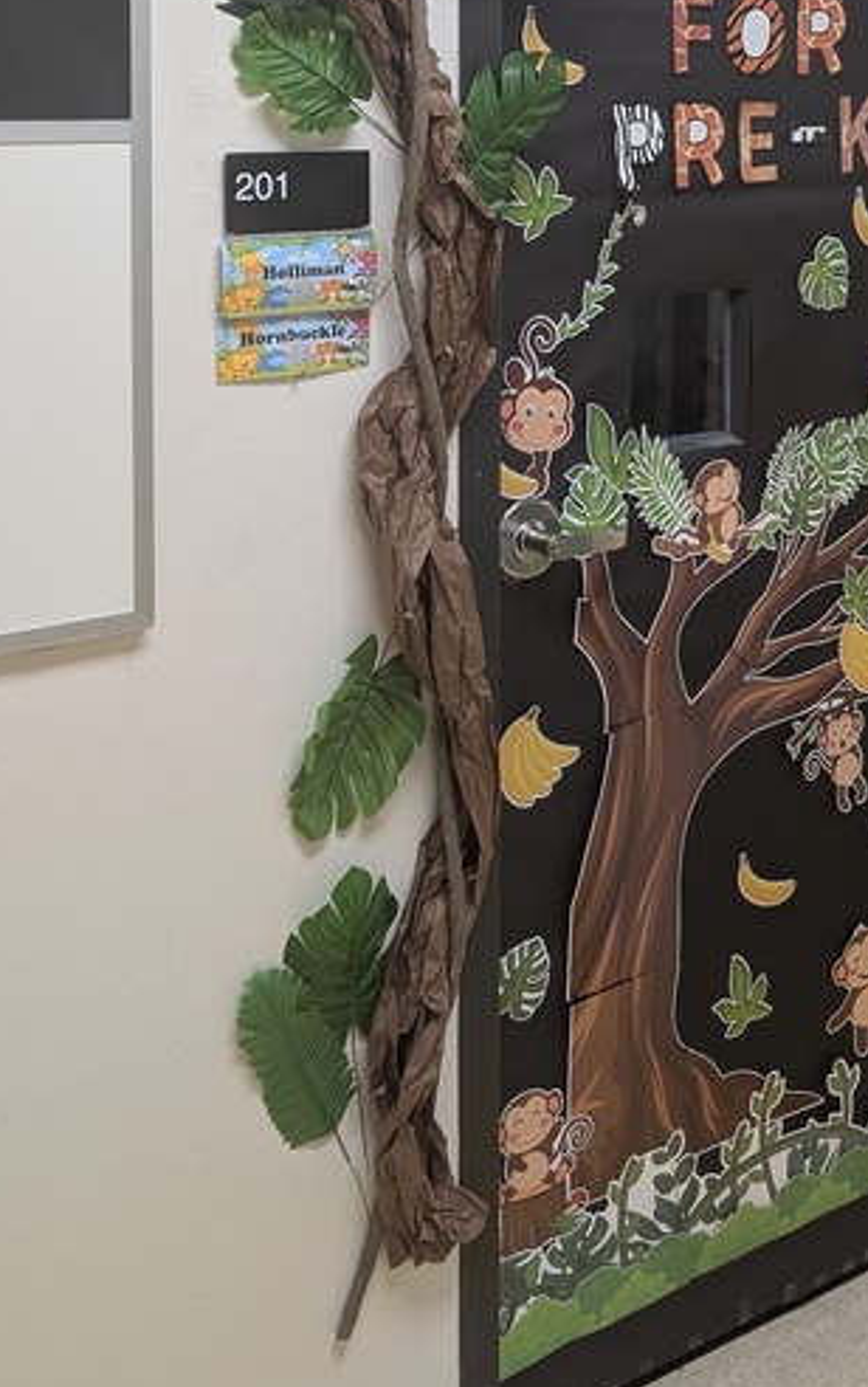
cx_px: 802
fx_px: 2004
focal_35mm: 53
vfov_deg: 36.4
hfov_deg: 23.7
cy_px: 206
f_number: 1.68
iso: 51
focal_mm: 6.9
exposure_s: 1/24
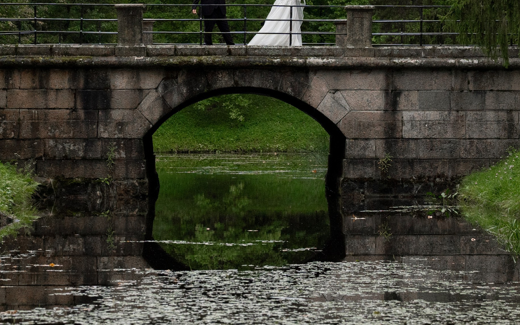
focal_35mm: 212
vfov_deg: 6.2
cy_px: 0
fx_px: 3005
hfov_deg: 9.9
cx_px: 264
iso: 400
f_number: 2.5
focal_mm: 55
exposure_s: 1/4000
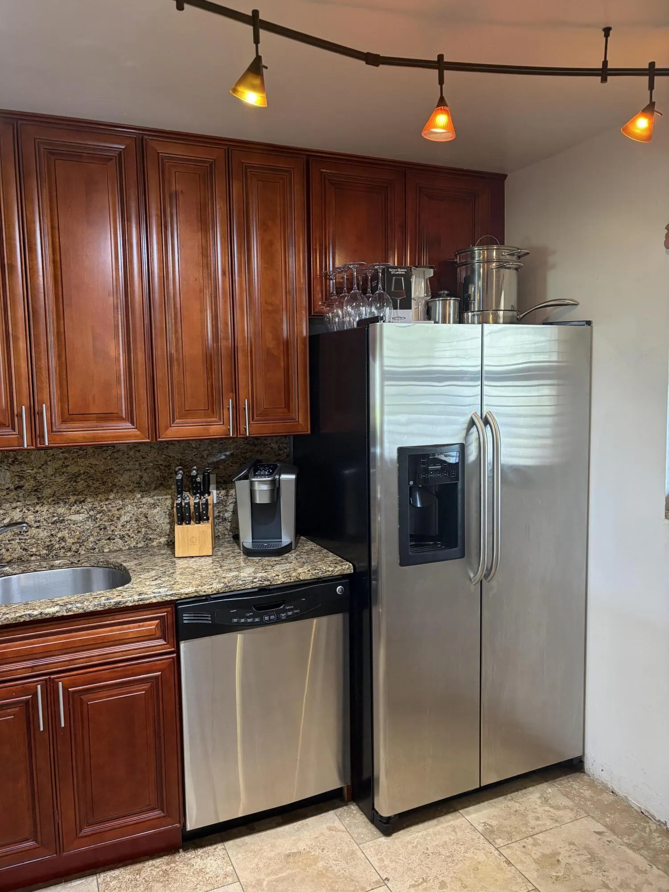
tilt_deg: -5.4
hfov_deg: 53.1
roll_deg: +0.8
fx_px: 670
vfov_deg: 67.3
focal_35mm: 26
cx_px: 334
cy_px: 446
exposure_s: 1/60
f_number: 1.6
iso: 250
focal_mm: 5.96
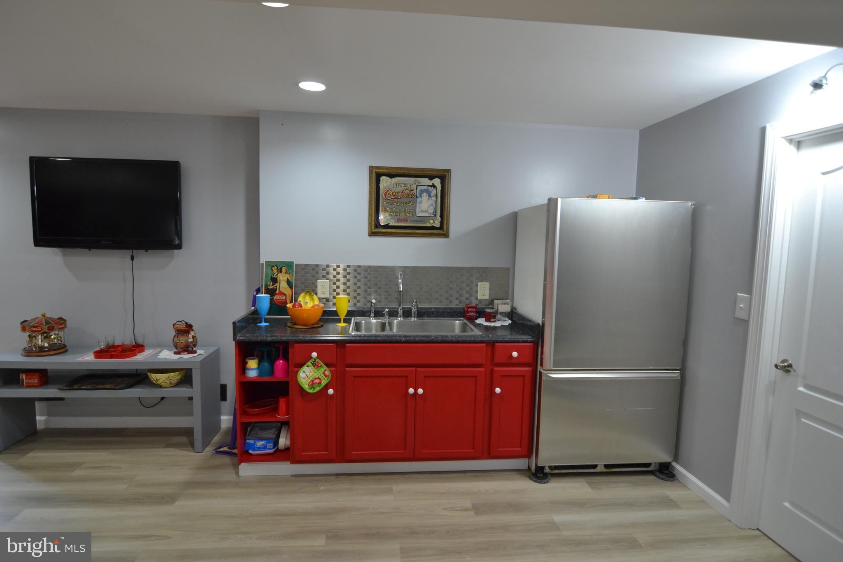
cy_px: 281
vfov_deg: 63.2
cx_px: 422
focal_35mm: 20
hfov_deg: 85.4
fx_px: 457
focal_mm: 13
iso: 500
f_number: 2.8
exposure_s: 1/60
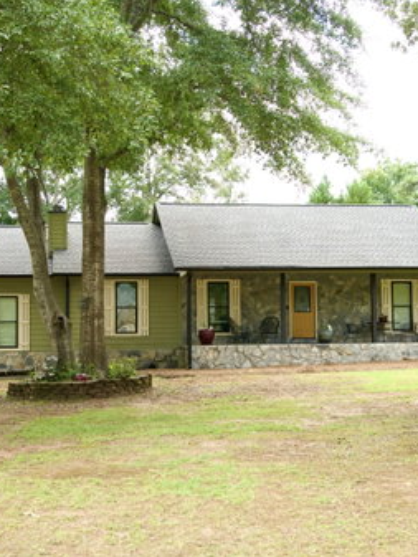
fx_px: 917
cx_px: 215
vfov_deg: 33.8
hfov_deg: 25.7
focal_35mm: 57
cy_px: 280
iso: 100
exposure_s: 1/40
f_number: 6.3
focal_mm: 39
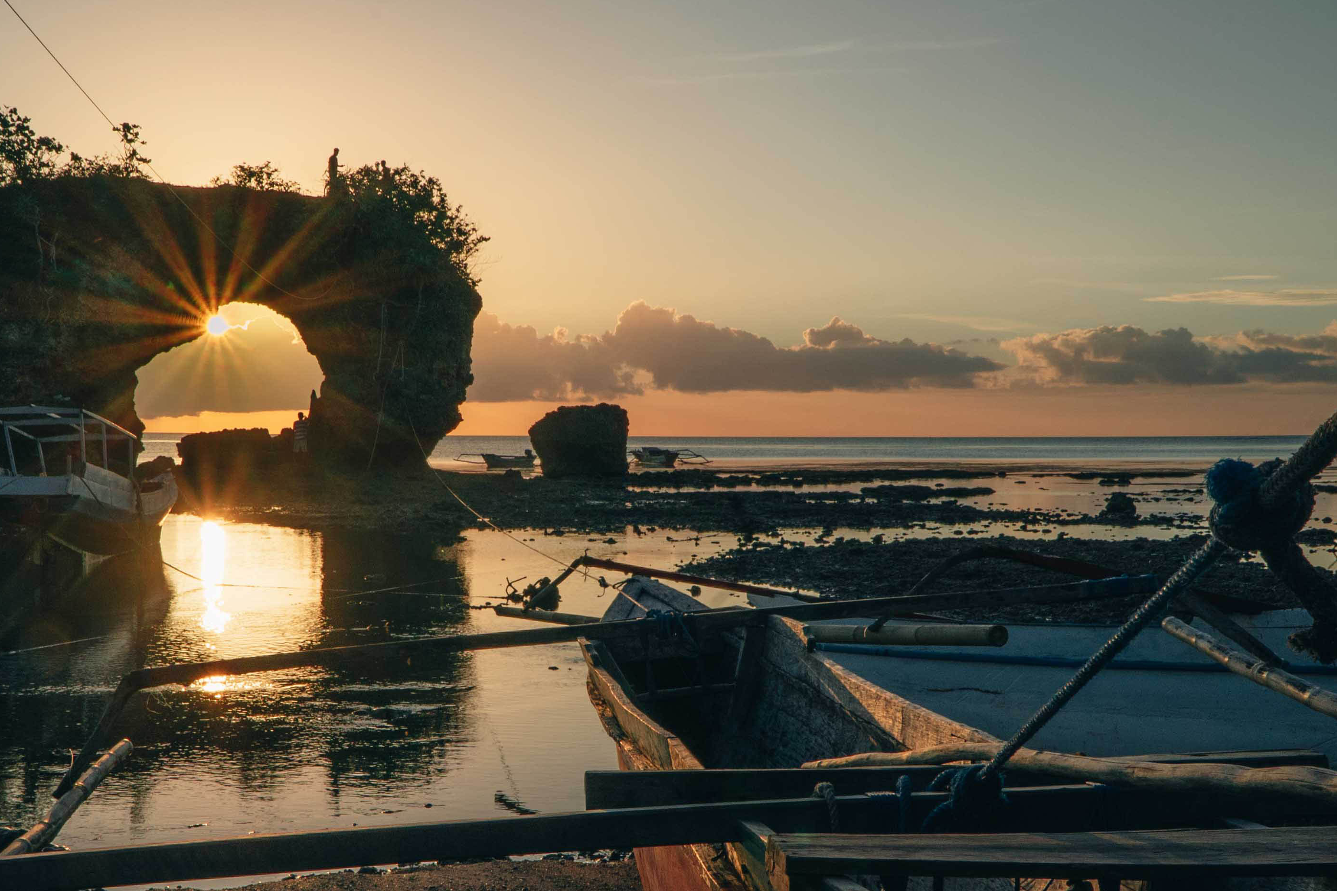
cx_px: 520
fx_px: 2191
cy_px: 585
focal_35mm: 59
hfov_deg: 33.8
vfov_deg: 22.9
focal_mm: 28
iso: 200
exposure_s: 1/250
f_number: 20
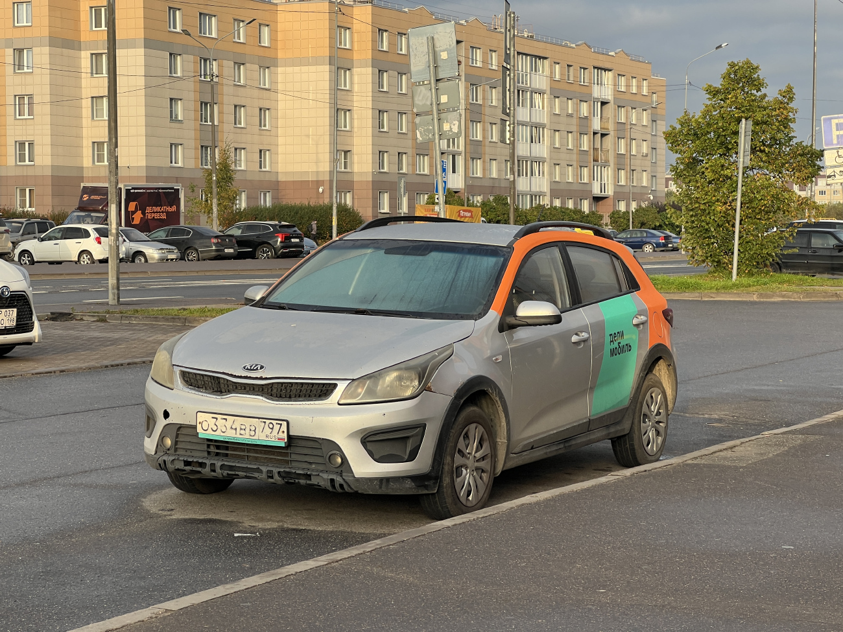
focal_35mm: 77
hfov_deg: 25.3
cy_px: 316
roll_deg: +0.5
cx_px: 422
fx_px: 1875
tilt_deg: -1.8
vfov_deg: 19.1
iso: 32
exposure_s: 1/167
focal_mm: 9
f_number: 2.8
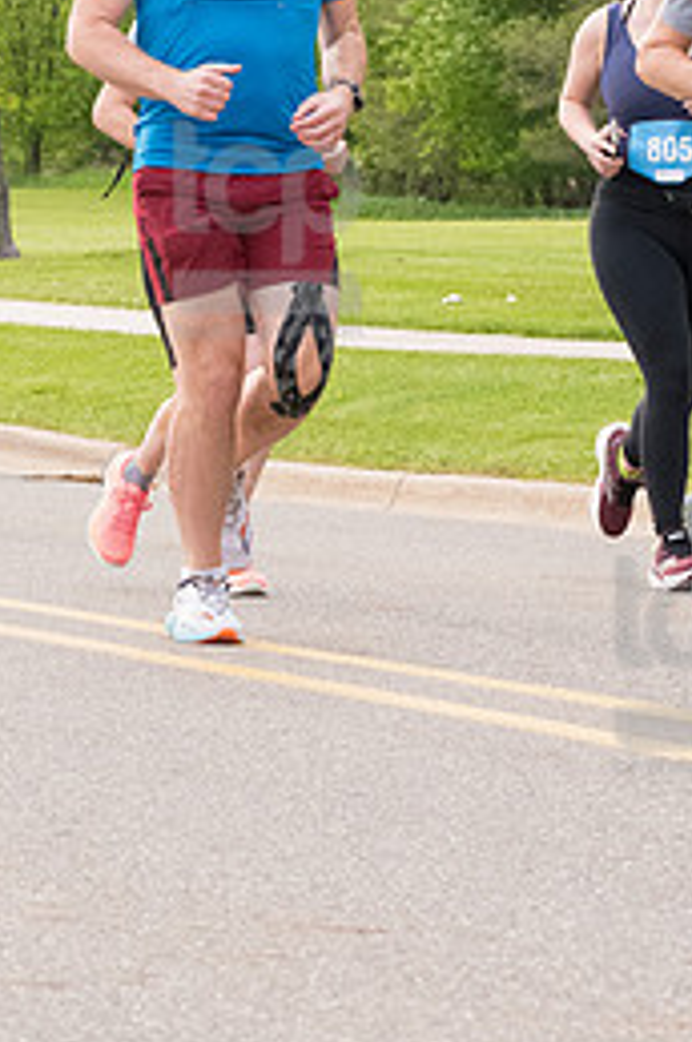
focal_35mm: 214
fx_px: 6186
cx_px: 268
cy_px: 229
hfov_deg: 6.4
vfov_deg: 9.6
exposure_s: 1/1600
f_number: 7.1
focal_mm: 82
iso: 4000
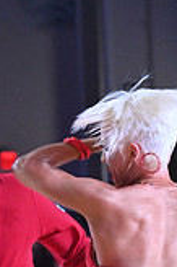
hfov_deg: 2.2
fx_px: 4574
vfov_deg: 3.3
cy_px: 417
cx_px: 92
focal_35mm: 619
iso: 4000
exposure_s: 1/400
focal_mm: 175
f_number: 8
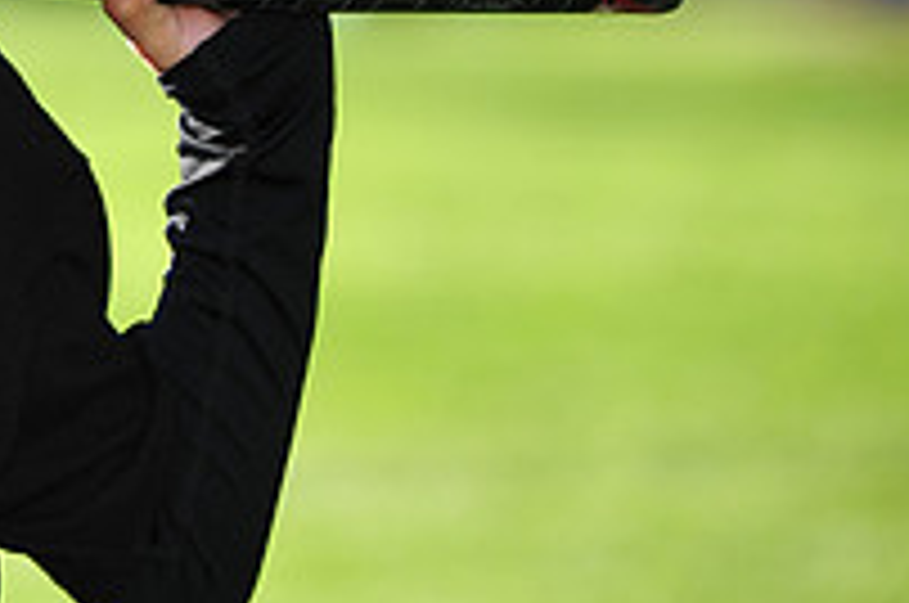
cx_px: -369
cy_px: -171
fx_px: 9428
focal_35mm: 374
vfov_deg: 3.7
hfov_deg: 5.5
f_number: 4.5
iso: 200
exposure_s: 1/500
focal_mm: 130
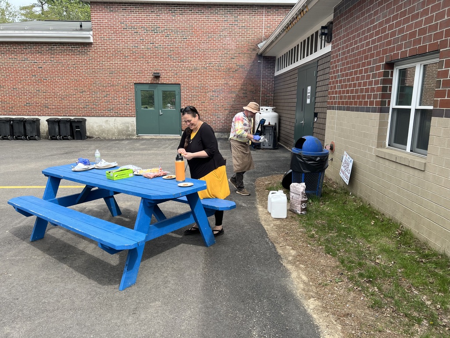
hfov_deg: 67.3
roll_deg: -1.4
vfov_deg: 53.1
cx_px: 225
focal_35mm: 26
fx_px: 338
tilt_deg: -10.5
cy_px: 169
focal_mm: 5.7
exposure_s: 1/1412
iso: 50
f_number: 1.5
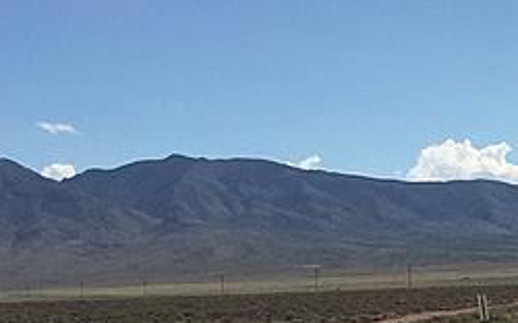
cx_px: 671
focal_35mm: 126
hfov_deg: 15.8
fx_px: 1778
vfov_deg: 10.4
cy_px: 248
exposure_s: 1/4950
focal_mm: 4.15
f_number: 2.2
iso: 32
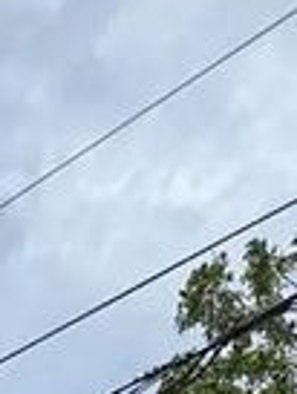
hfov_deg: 9.5
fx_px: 1633
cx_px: -349
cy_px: 1146
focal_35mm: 143
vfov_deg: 10.3
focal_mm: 5.4
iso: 25
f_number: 1.8
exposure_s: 1/3618
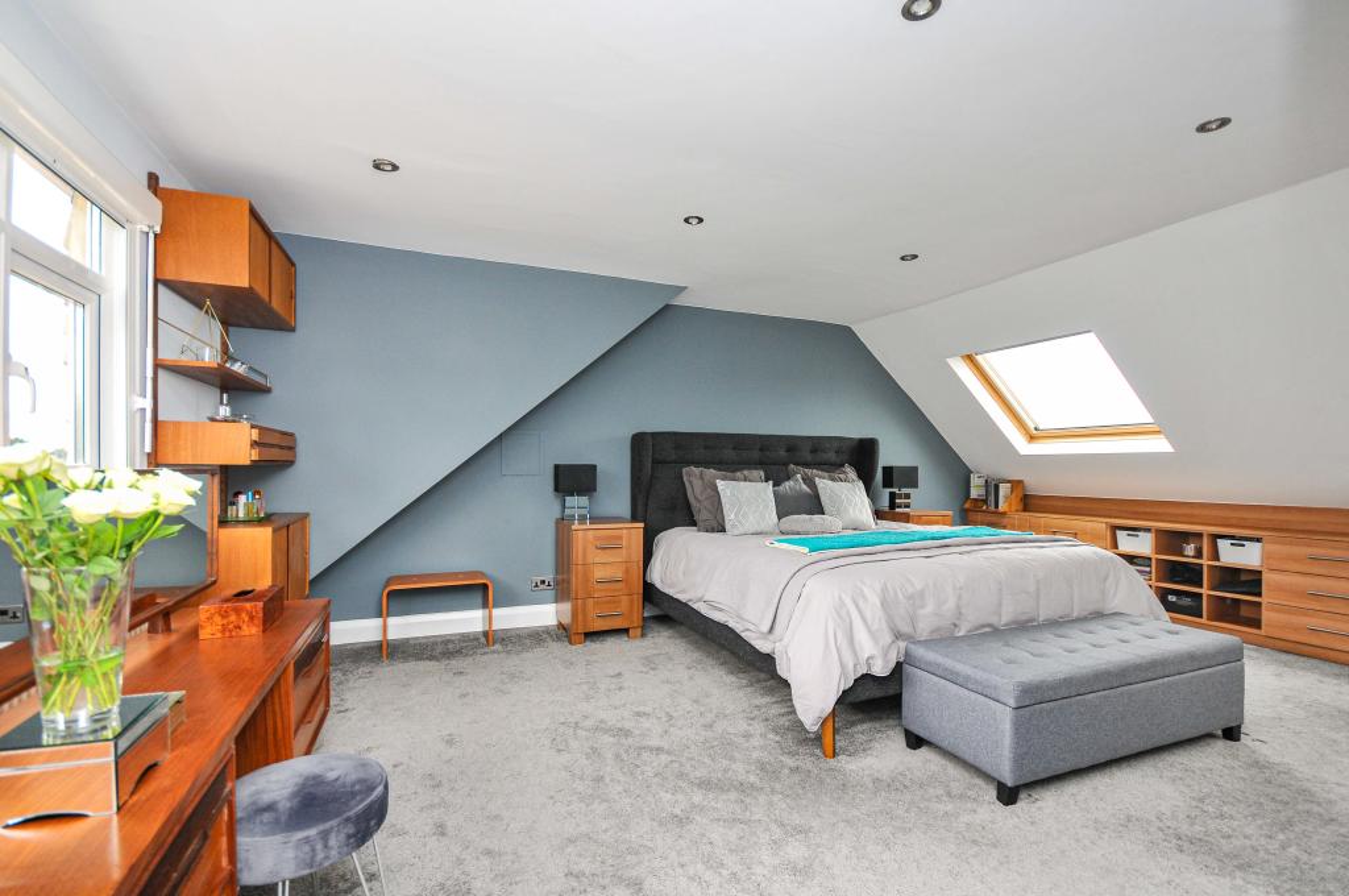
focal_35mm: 15
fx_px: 561
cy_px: 448
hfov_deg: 100.5
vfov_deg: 77.2
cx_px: 674
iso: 400
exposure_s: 1/80
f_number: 5.6
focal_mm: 10
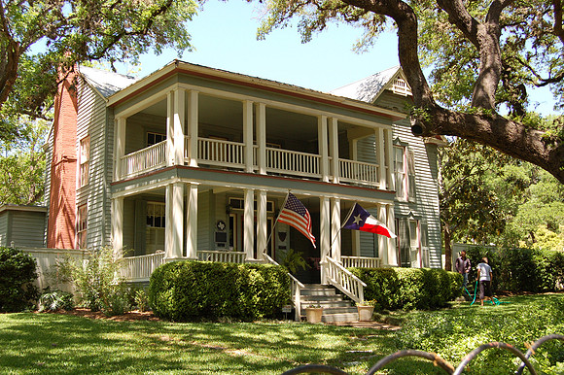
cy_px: 188
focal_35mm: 42
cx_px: 282
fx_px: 658
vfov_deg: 31.9
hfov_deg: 46.4
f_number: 6.3
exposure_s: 1/160
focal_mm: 28
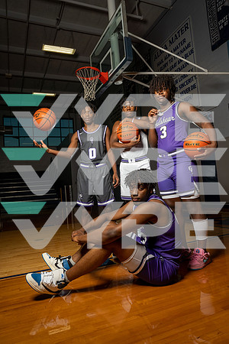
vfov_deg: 69.4
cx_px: 114
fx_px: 248
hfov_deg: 49.6
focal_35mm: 26
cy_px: 172
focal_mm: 26
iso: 320
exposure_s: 1/200
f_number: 8
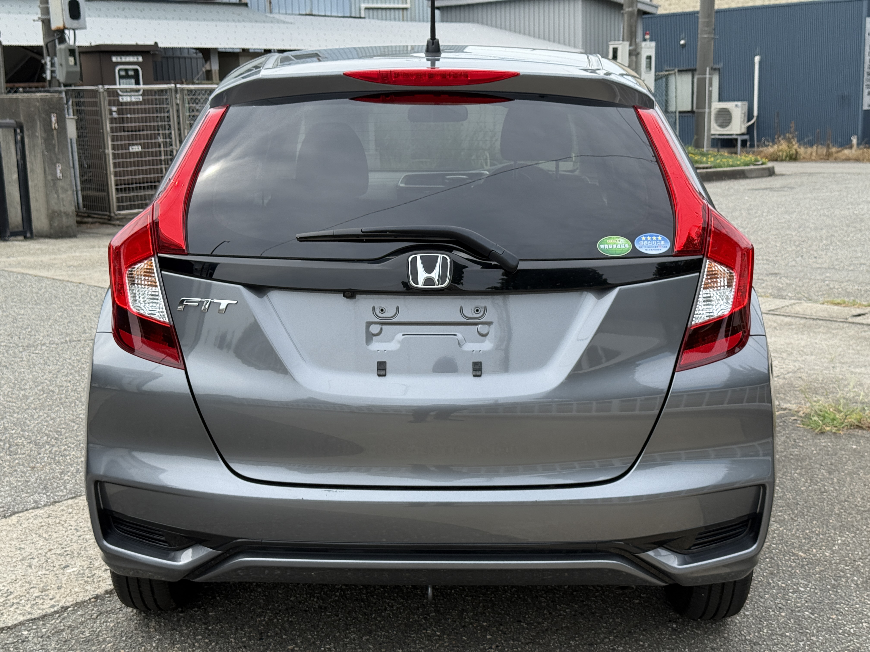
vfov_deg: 30.3
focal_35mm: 48
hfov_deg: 39.7
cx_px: 435
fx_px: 1206
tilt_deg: -9.9
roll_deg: +1.9
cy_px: 326
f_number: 1.78
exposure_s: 1/1838
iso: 80
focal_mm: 6.76
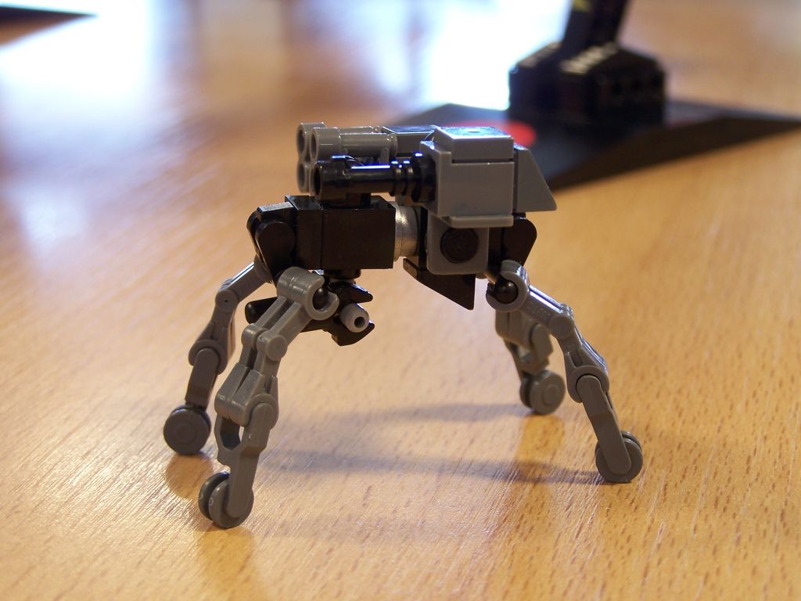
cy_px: 300
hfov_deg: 26.0
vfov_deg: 19.6
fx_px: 1735
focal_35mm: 75
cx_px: 400
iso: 80
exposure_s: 1/6
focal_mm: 12.4
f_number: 3.2
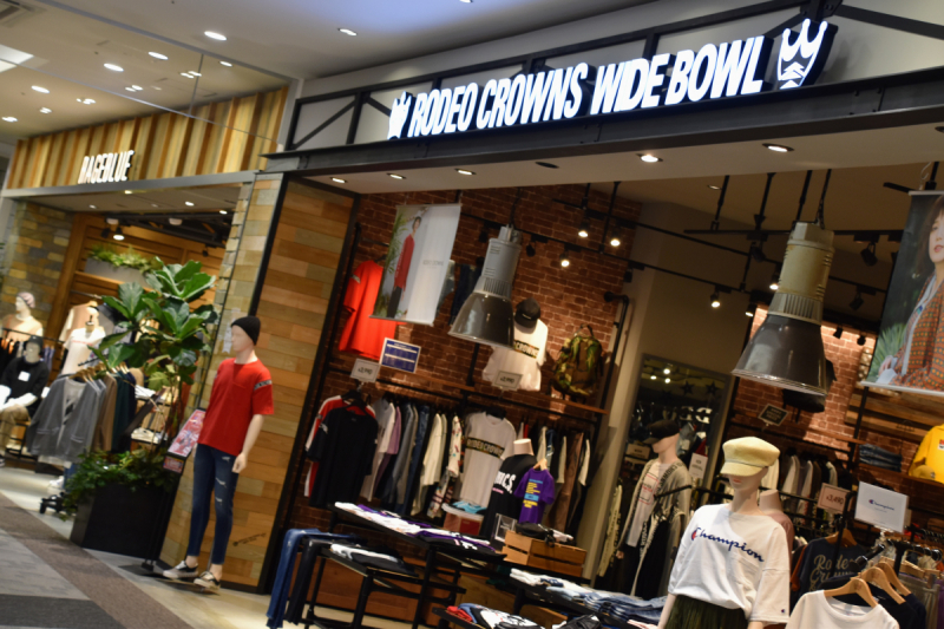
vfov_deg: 18.2
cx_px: 472
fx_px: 1966
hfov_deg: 27.0
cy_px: 314
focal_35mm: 75
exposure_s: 1/80
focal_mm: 50
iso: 400
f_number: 4.8
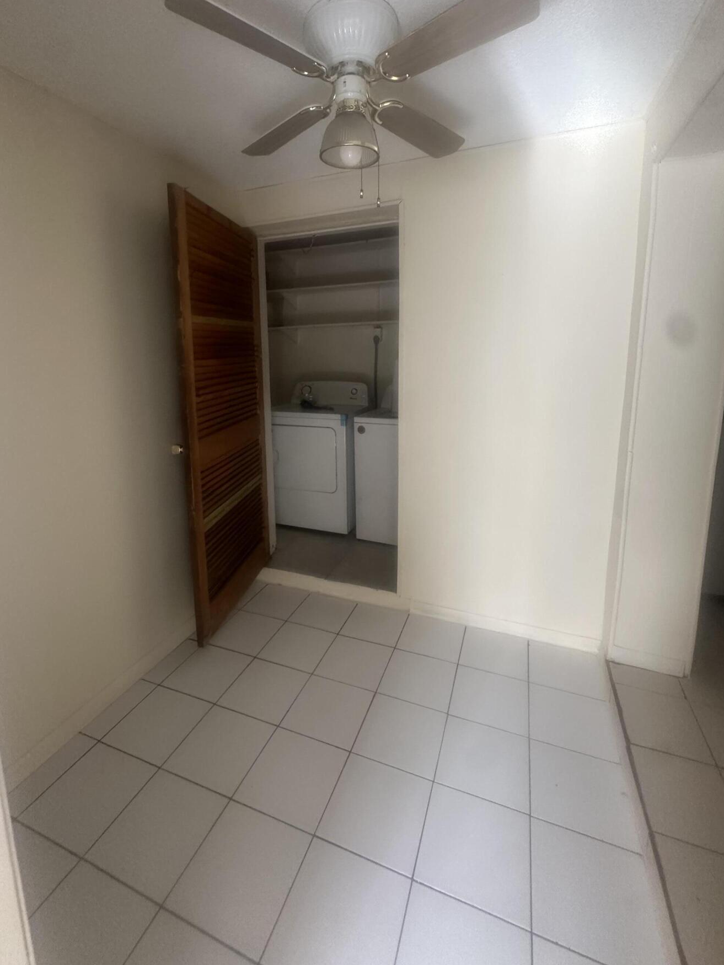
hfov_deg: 78.1
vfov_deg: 94.0
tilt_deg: -6.8
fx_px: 446
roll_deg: -0.7
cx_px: 342
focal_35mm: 16
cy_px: 423
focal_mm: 2.22
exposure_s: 1/69
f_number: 2.2
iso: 320
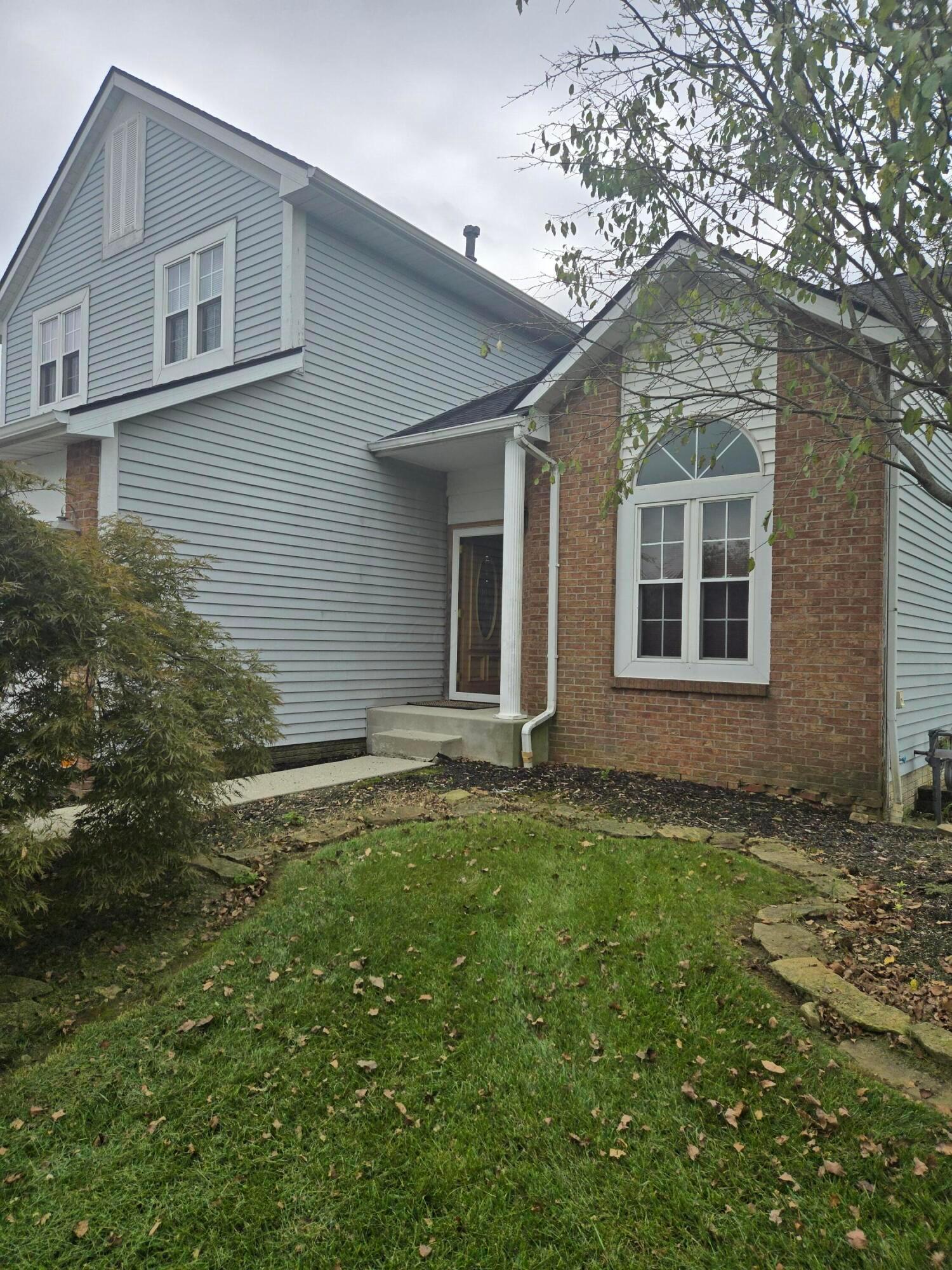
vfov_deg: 73.9
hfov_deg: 58.9
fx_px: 843
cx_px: 476
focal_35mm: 23
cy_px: 635
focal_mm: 5.4
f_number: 1.8
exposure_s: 1/1957
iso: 25
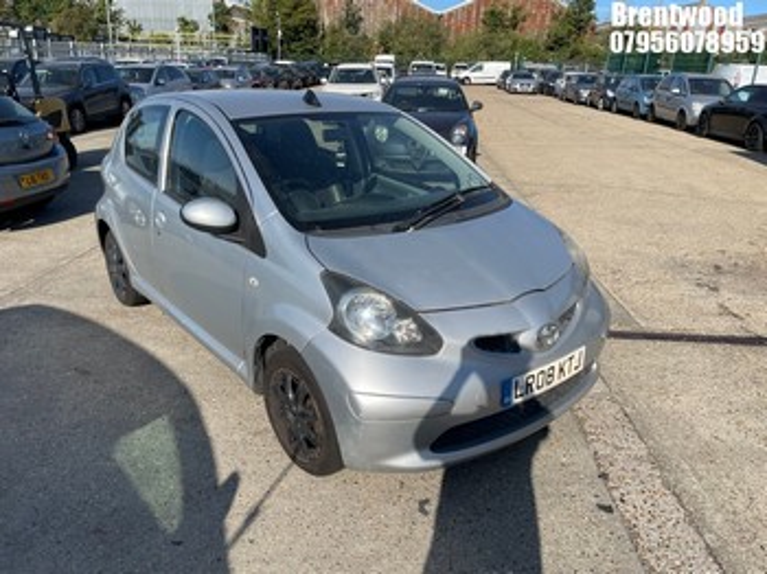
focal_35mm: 26
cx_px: 384
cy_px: 287
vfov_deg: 53.0
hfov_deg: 67.3
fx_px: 576
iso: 32
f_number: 1.6
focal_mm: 4.2
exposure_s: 1/3205
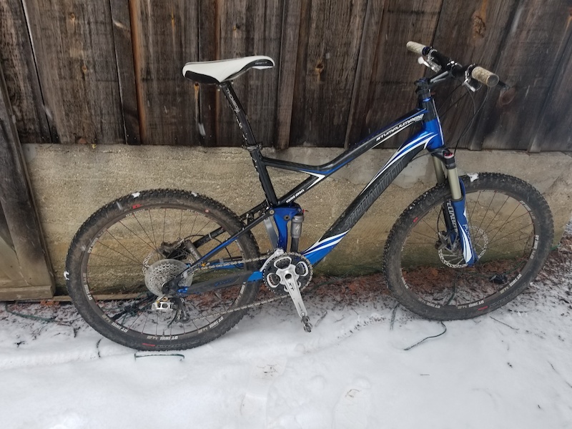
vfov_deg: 53.1
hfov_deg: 67.3
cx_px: 286
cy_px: 214
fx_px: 430
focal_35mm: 26
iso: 50
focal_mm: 4.25
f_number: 1.7
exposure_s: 1/109
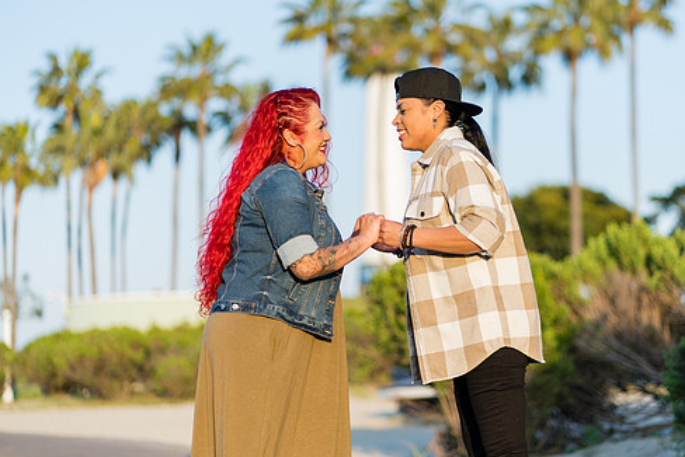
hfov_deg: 20.2
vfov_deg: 13.6
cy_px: 207
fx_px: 1923
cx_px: 385
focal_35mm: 101
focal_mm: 85
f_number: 1.8
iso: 100
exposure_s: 1/1000
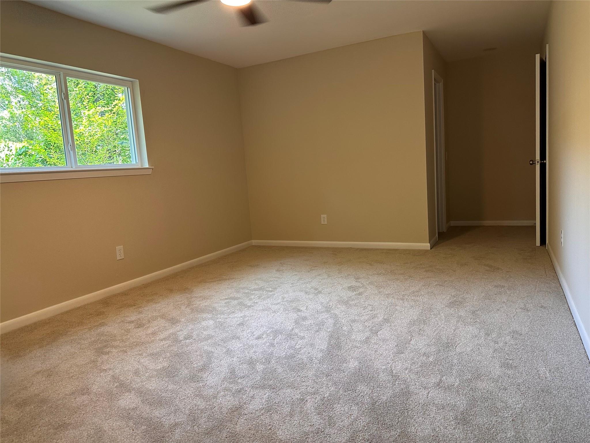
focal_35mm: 24
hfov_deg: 71.6
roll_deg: +3.5
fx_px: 409
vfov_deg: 56.8
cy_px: 222
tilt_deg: -7.2
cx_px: 295
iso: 200
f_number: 1.78
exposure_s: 1/62
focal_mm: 6.86
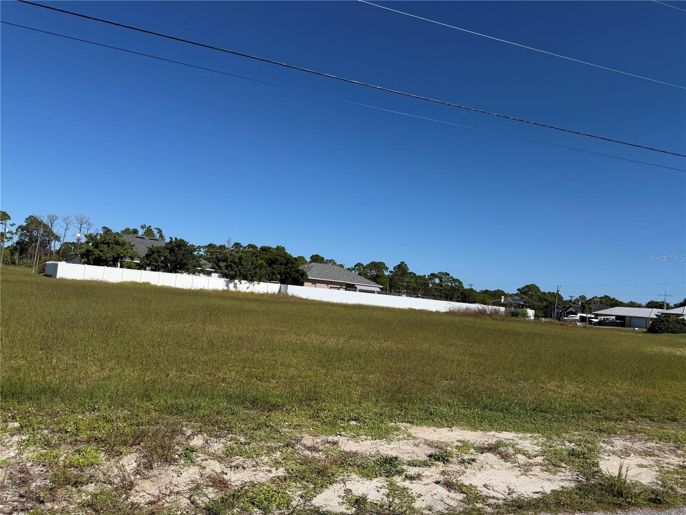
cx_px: 343
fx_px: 476
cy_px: 258
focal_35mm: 24
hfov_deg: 71.6
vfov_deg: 56.8
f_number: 1.78
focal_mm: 6.76
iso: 80
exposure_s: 1/7353
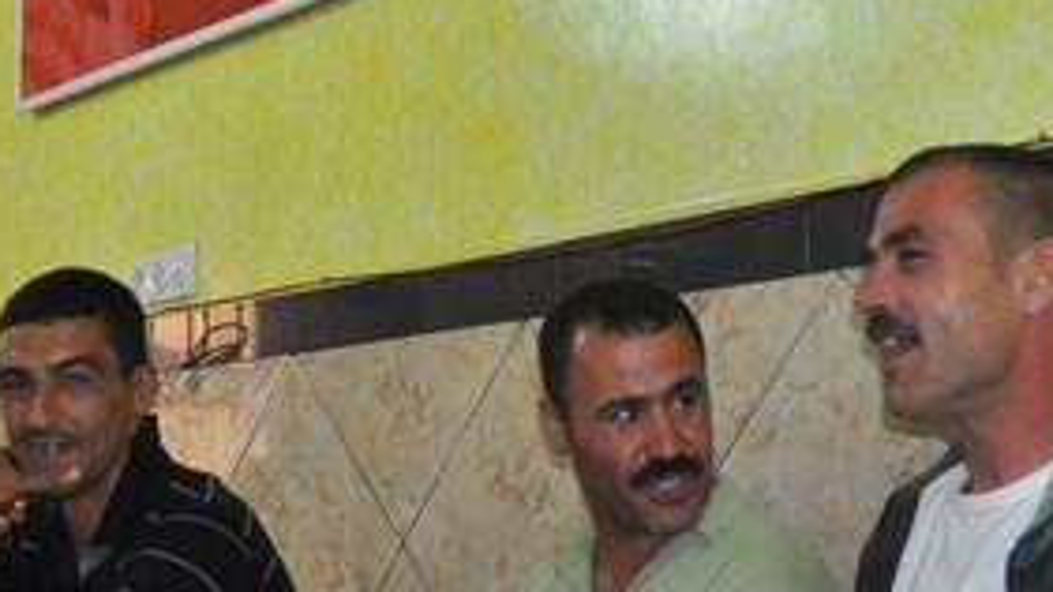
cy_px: 159
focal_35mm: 82
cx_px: 435
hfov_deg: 25.8
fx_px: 2295
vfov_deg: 14.7
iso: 800
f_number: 3.8
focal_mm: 23
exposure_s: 1/60
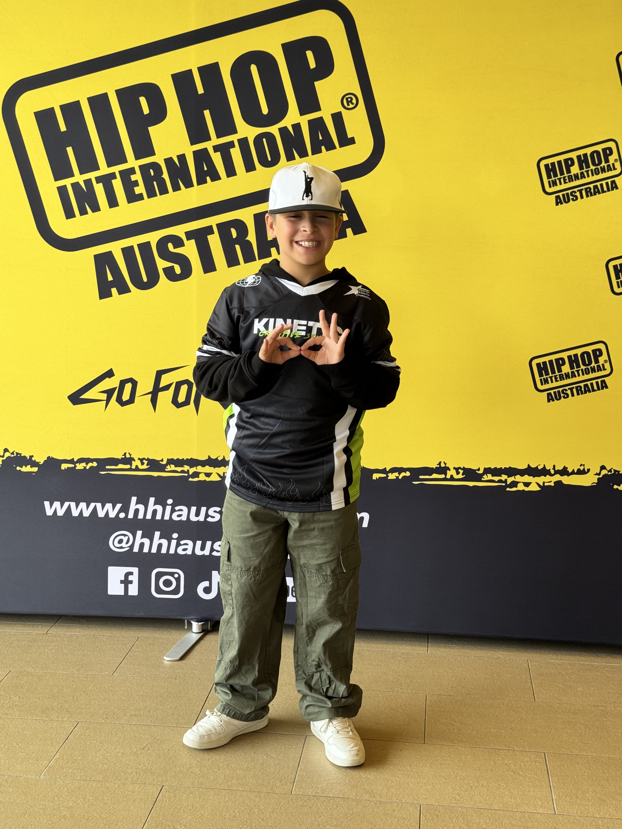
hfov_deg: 30.3
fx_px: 1150
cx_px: 311
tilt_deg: -11.7
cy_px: 414
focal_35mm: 48
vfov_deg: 39.7
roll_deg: -0.3
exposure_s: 1/121
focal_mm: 6.76
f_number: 1.78
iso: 64
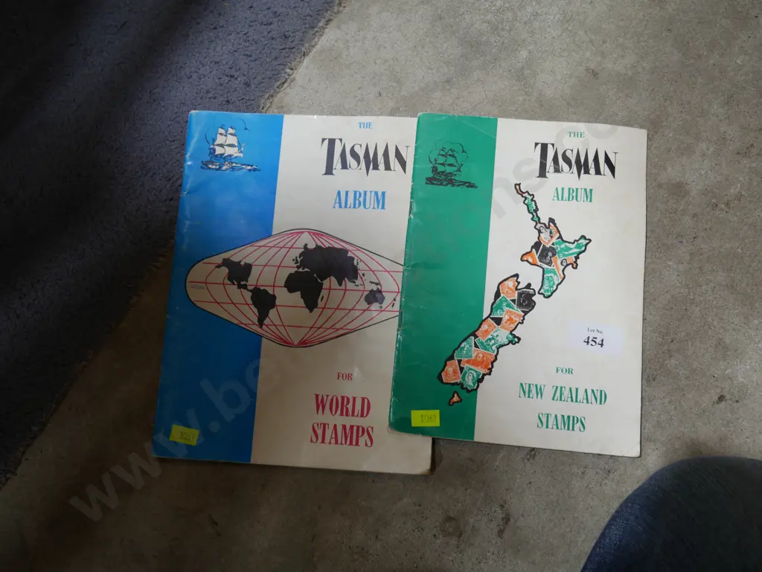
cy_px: 286
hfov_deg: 53.9
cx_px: 381
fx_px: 749
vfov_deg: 41.8
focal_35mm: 34
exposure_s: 1/60
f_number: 4
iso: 200
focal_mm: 17
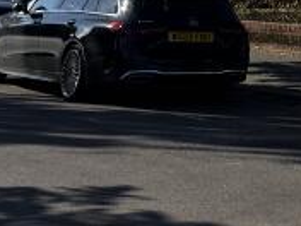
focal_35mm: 140
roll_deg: -1.1
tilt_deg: +7.6
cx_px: 705
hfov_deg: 11.7
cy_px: -199
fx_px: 1217
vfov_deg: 10.0
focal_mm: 6.76
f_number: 1.78
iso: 80
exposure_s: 1/4049
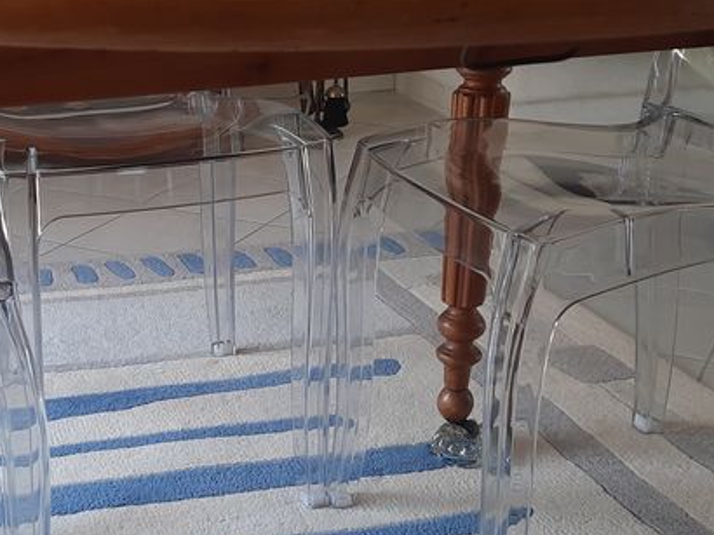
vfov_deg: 23.9
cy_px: 343
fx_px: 1257
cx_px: 169
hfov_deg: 31.1
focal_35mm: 61
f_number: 2
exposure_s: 1/50
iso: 40
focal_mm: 4.6
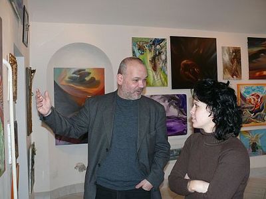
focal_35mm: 37
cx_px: 133
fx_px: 284
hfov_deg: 50.1
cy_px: 100
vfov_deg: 38.7
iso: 100
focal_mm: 7.8
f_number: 2.8
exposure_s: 1/30
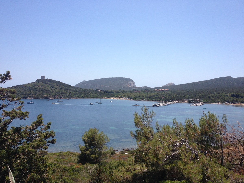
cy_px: 92
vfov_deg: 40.7
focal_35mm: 35
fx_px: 247
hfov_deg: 52.6
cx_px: 122
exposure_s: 1/1972
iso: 50
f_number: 2.4
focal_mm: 4.28
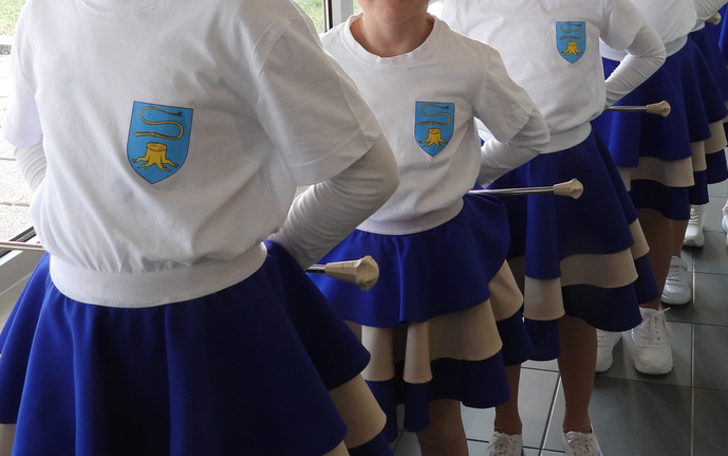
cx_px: 445
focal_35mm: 48
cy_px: 57
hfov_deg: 41.6
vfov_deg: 26.1
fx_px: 953
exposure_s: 1/30
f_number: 2.8
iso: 110
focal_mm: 4.7
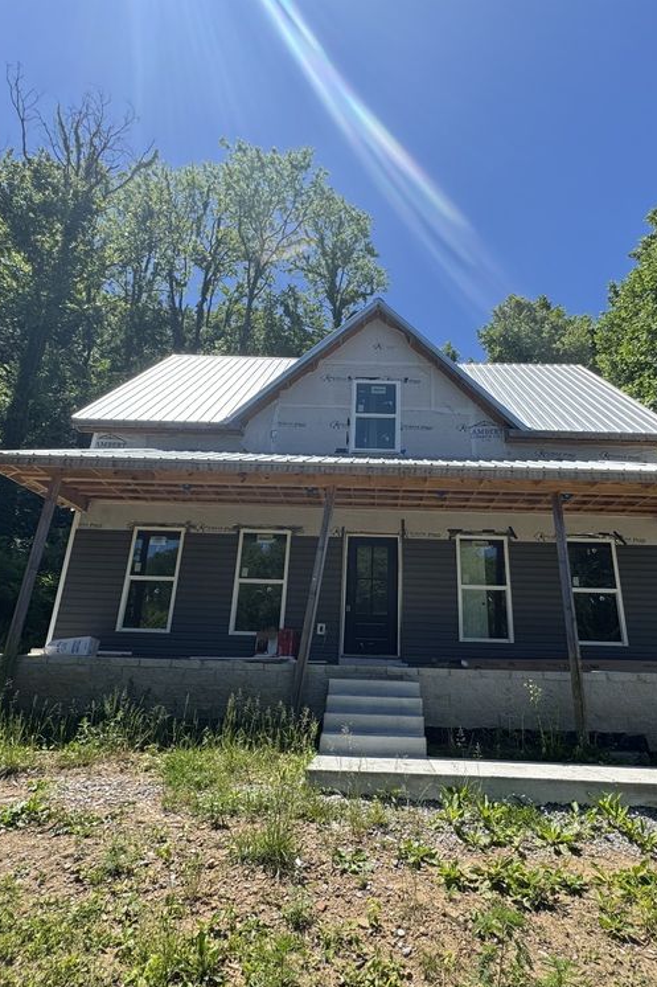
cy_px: 484
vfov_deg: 84.0
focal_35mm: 20
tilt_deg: +21.3
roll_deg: -1.8
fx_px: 548
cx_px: 366
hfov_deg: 61.7
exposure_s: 1/1217
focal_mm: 2.22
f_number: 2.2
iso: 50
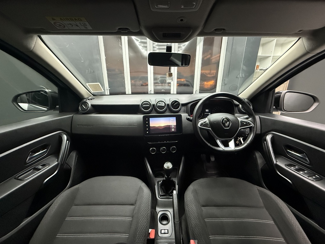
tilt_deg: -17.6
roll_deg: -0.5
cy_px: 122
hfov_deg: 102.1
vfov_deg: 85.7
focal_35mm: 14
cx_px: 162
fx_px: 131
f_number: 2.2
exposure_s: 1/60
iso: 800
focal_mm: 2.22
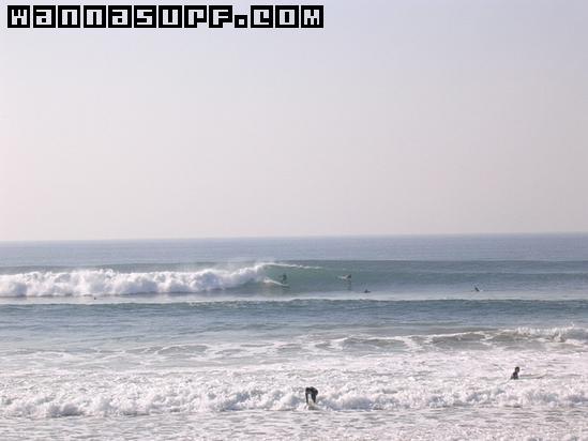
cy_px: 220
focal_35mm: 111
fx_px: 1886
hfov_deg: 17.7
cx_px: 294
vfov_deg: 13.3
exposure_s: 1/186
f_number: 9.6
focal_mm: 16.8
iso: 70
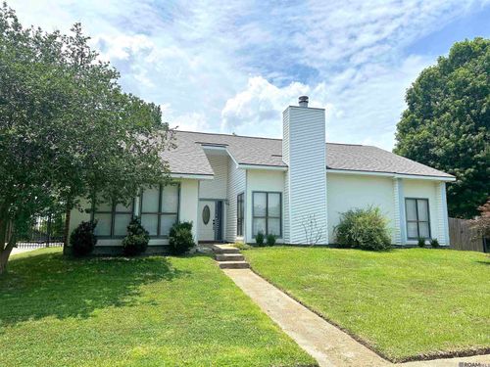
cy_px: 184
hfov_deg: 71.6
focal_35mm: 24
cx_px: 245
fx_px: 340
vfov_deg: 56.8
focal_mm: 6.86
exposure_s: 1/7576
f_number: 1.78
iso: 80
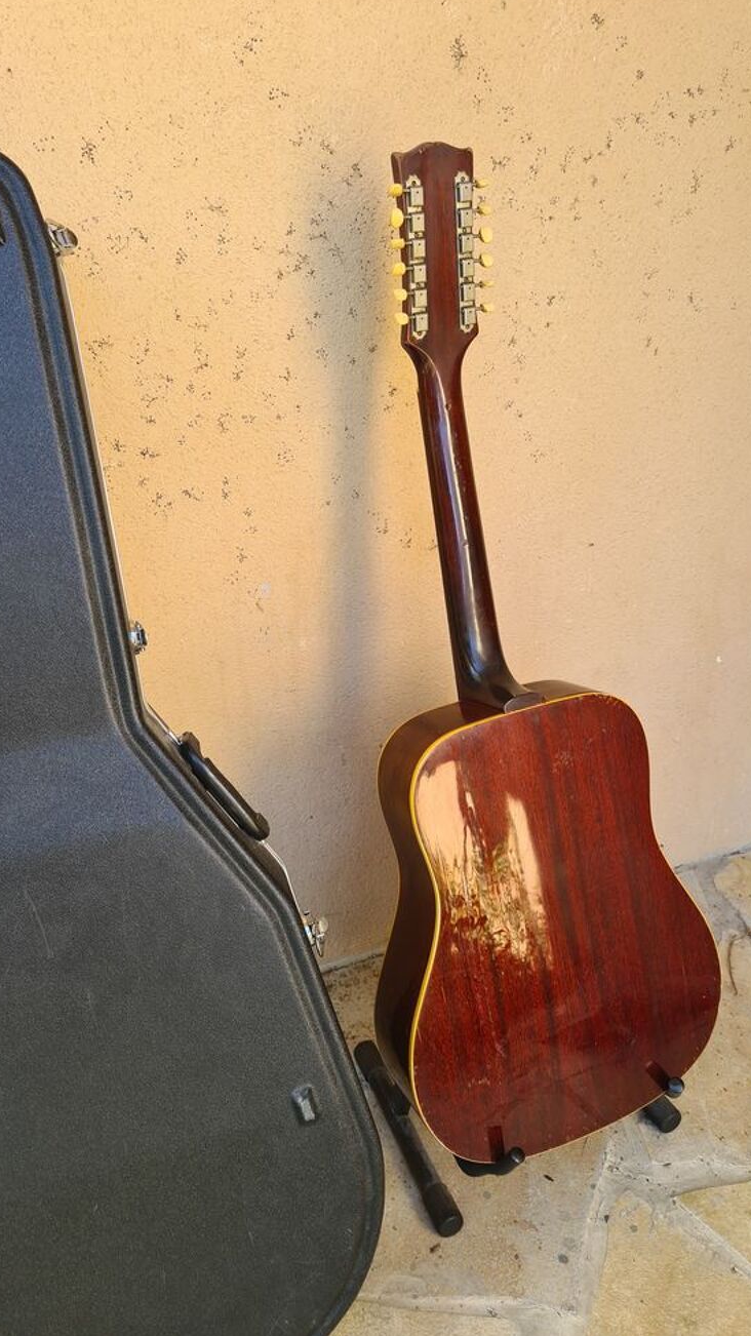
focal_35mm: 29
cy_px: 654
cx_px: 406
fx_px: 1027
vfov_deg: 66.1
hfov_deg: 40.1
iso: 50
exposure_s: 1/145
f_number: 1.8
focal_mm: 5.4
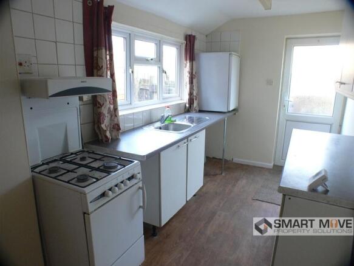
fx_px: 358
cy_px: 133
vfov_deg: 40.7
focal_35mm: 35
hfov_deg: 52.6
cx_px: 177
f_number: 2.8
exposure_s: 1/25
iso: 200
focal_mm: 7.5
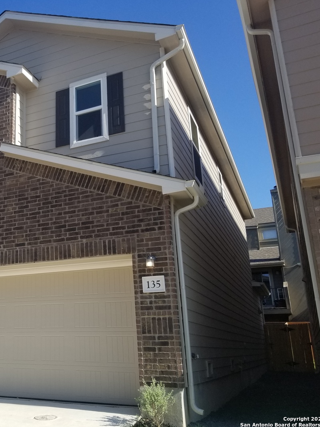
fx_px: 432
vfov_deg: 52.6
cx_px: 39
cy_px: 213
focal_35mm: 35
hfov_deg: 38.2
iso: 50
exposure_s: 1/2008
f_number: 1.7
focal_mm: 4.3
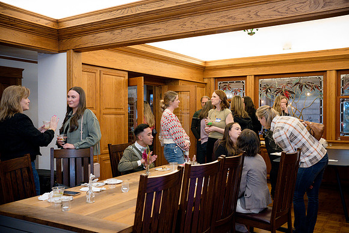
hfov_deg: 54.4
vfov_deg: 37.9
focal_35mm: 35
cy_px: 116
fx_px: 339
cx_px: 174
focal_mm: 35
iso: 6400
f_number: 4
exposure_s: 1/320
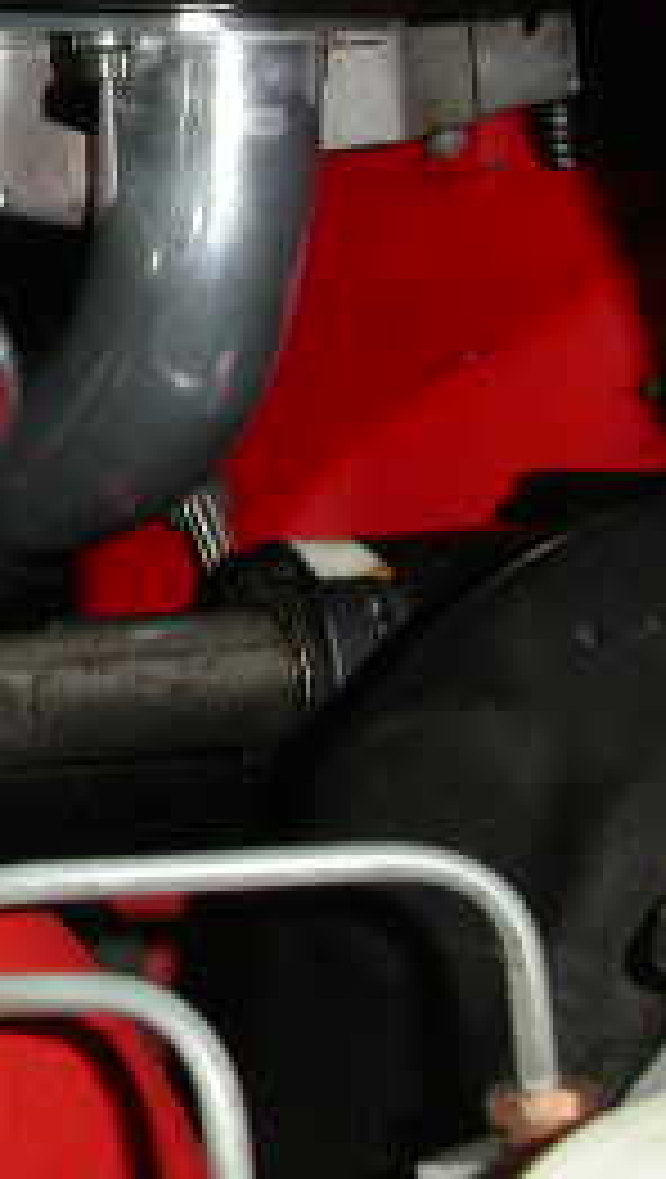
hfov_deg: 11.1
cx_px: -585
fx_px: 3161
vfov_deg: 20.9
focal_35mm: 101
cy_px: 243
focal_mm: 7.8
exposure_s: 1/30
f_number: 2.8
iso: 100
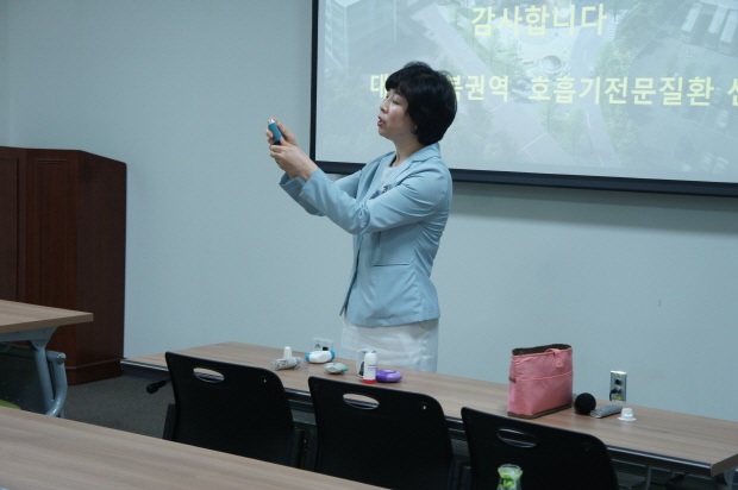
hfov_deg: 29.3
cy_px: 245
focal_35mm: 69
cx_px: 369
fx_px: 1413
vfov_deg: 19.7
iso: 400
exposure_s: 1/40
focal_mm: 46
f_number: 5
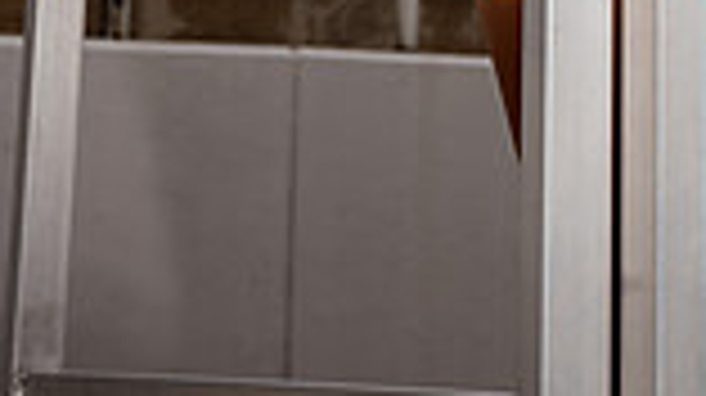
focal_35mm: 156
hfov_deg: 13.7
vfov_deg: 7.3
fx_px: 2918
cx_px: 589
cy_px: -562
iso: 80
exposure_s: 1/250
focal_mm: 52
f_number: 6.3
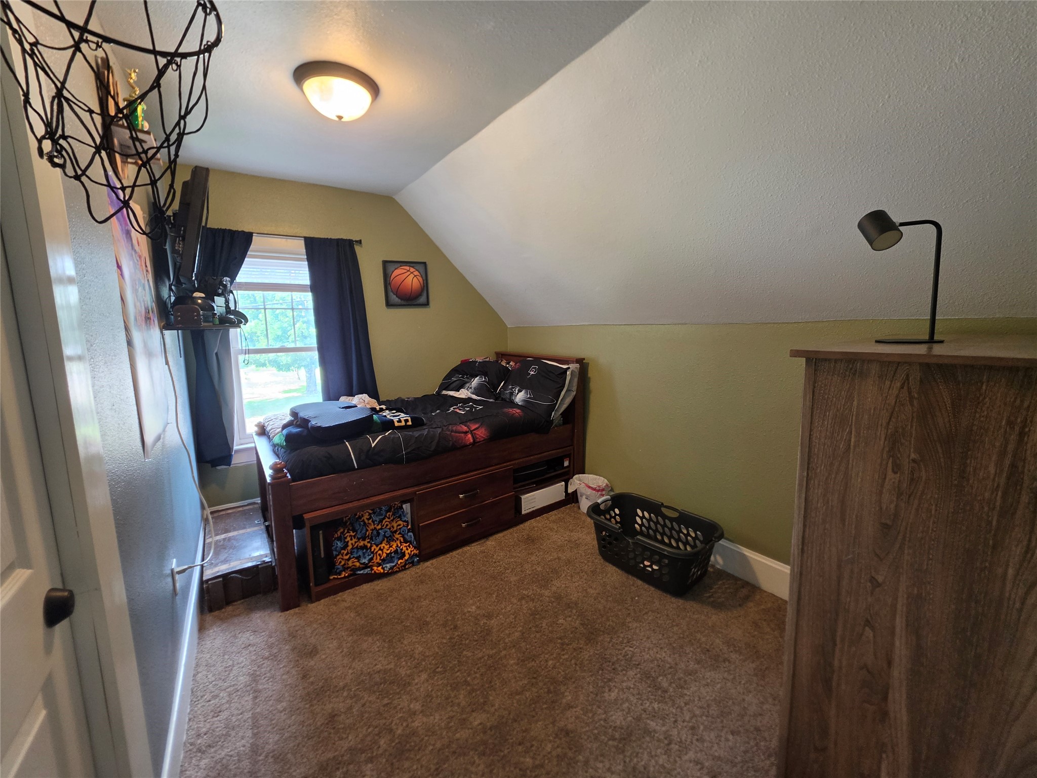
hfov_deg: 106.2
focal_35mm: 13
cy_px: 389
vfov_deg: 89.9
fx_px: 389
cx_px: 518
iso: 160
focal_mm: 2.2
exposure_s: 1/60
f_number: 1.9
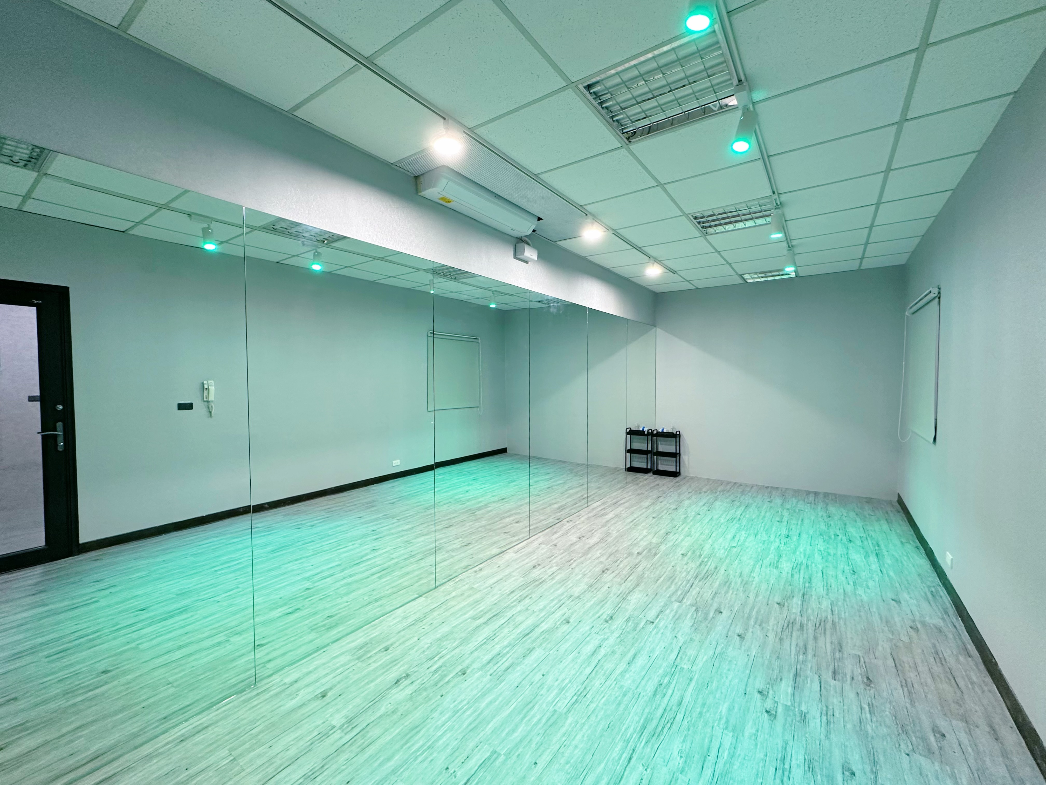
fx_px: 423
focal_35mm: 14
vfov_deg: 85.7
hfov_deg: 102.1
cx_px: 523
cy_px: 392
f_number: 2.2
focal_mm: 2.22
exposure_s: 1/60
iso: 200
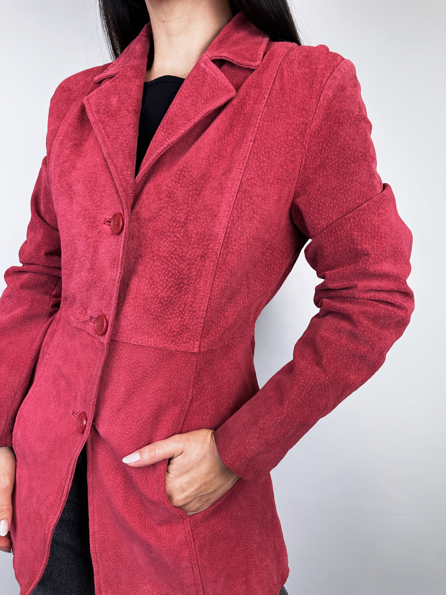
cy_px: 298
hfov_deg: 56.8
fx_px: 412
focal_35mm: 24
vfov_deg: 71.6
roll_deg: +0.4
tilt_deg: -4.4
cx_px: 223
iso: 80
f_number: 1.78
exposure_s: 1/100
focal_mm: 6.86
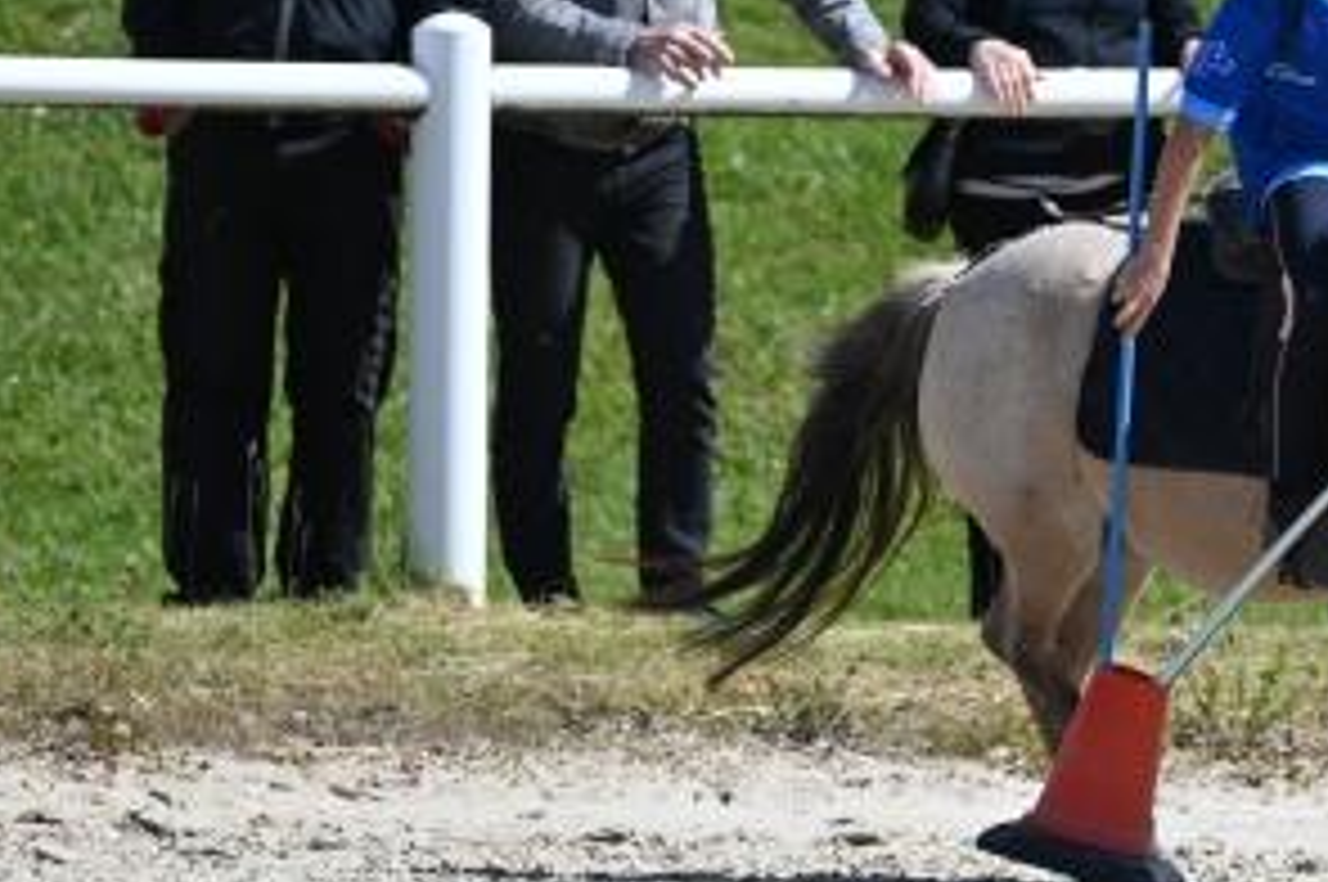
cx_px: 1170
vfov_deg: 1.3
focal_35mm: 1086
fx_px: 40016
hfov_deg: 1.9
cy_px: 72
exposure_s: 1/1250
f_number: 5.6
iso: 250
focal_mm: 400
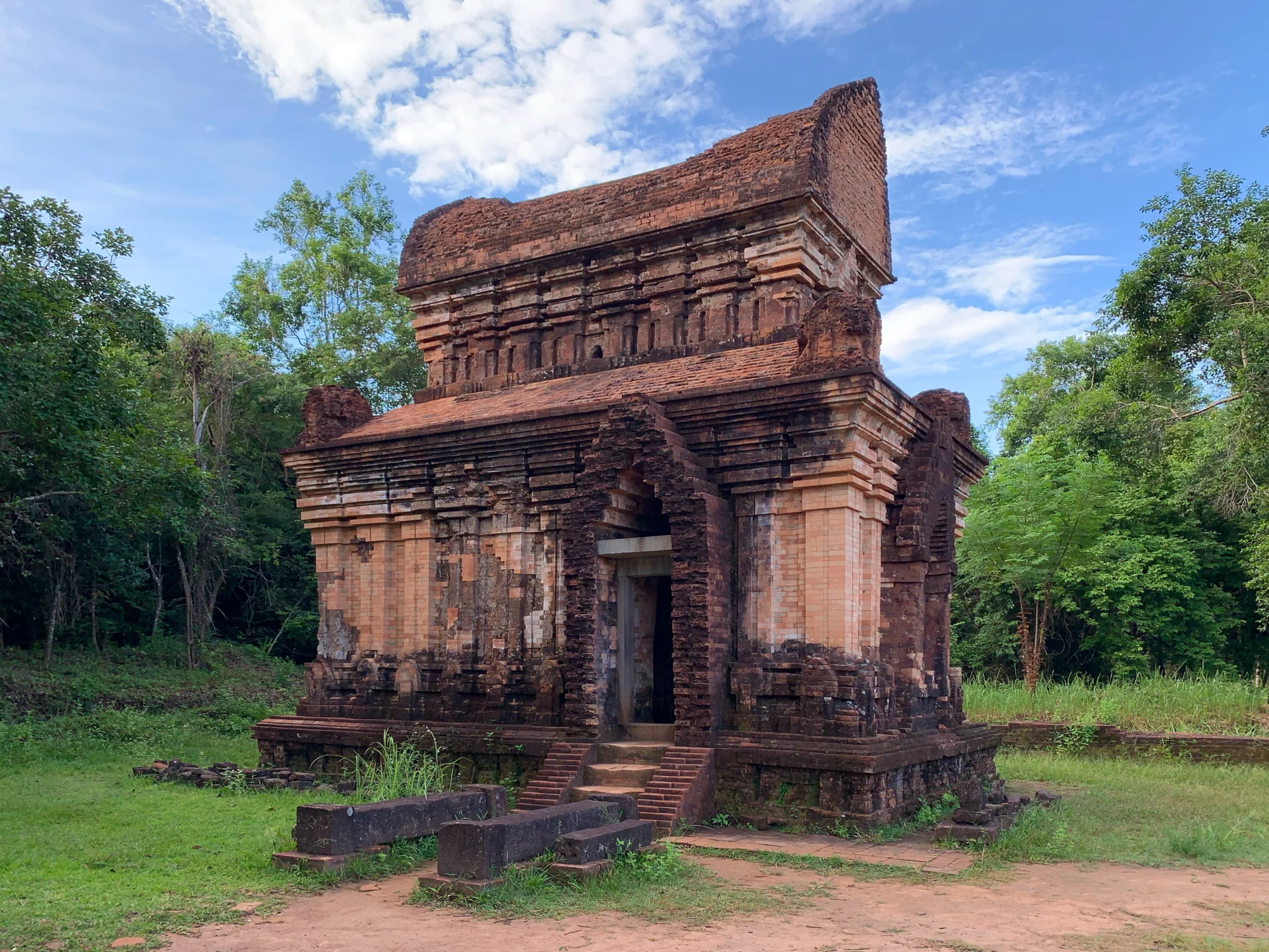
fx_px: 953
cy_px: 476
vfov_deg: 53.1
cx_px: 634
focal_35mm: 26
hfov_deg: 67.3
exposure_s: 1/248
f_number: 1.8
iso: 25
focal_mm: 4.25
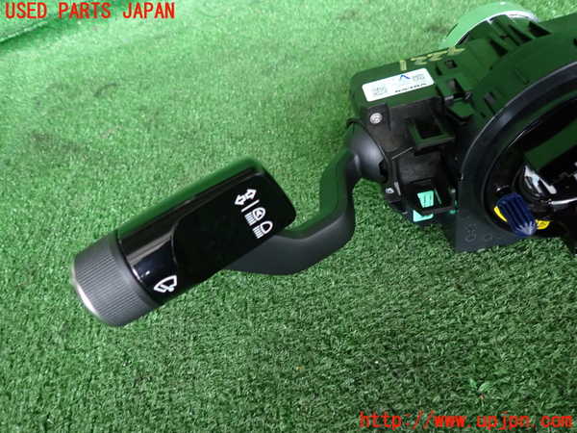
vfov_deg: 54.9
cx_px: 288
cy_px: 216
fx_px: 417
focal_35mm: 25
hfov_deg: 69.4
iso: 250
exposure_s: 1/30
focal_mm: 4.5
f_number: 2
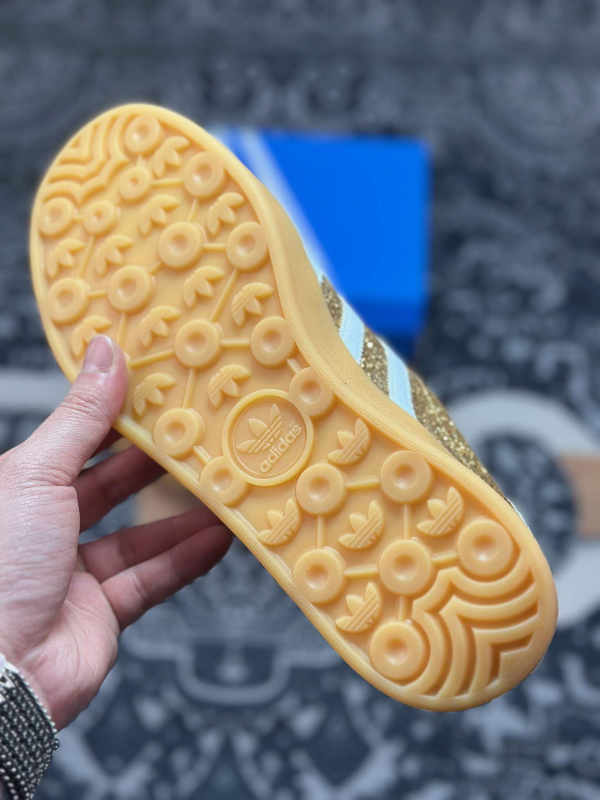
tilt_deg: -56.5
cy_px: 400
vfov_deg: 39.7
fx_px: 1109
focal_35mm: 48
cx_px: 300
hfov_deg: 30.3
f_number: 1.78
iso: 80
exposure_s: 1/894
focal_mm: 6.86
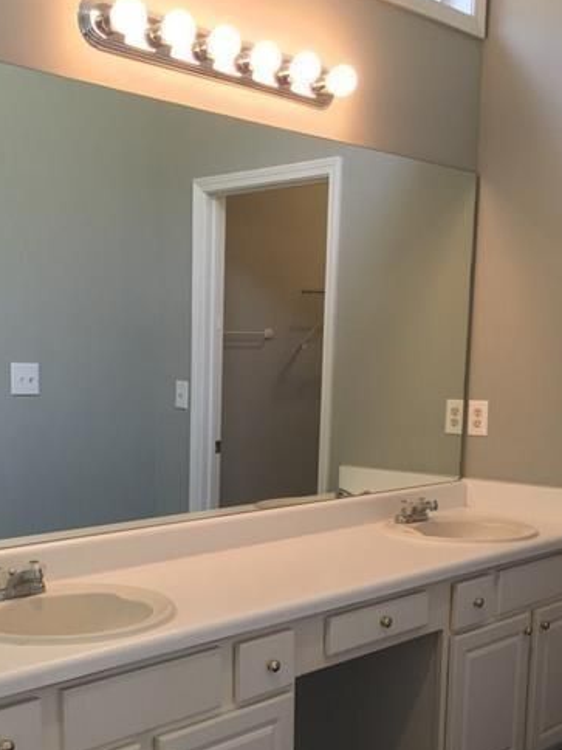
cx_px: 240
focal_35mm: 46
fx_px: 996
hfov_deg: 31.5
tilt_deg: -8.5
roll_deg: +0.1
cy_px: 561
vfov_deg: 40.1
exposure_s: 1/30
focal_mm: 4.15
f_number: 2.2
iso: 64
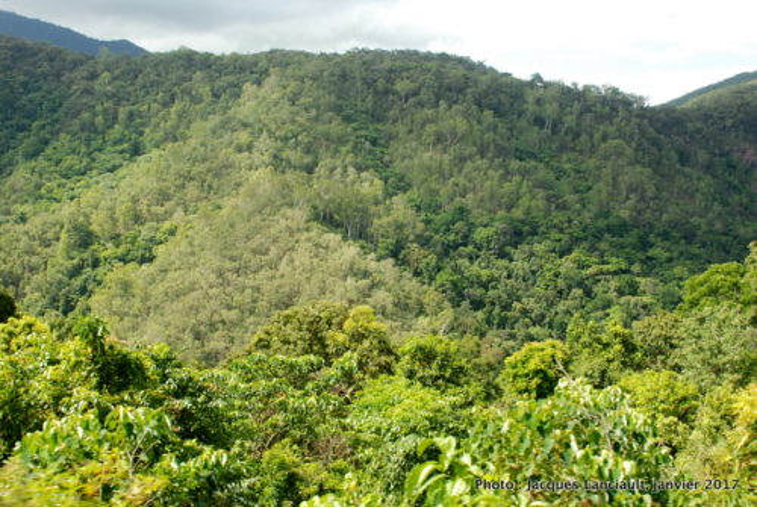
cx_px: 378
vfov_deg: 32.0
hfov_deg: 46.3
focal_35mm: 42
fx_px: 884
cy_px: 254
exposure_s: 1/250
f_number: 11
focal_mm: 28
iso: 500
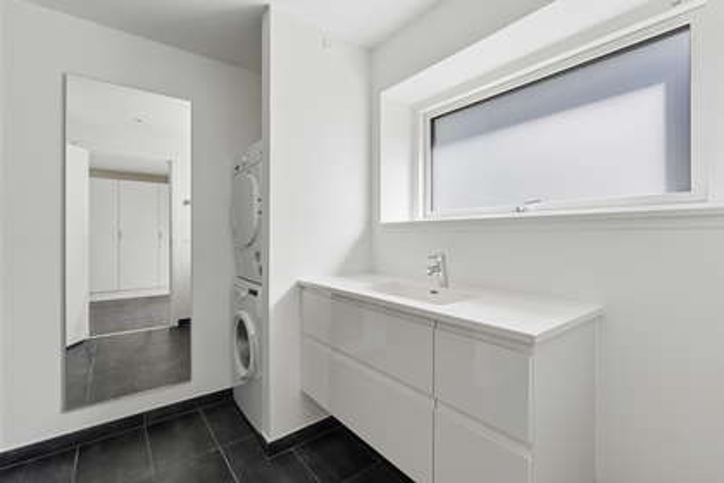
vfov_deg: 77.3
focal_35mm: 15
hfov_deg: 100.4
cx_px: 362
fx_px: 302
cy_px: 242
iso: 500
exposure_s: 1/125
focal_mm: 10
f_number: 8
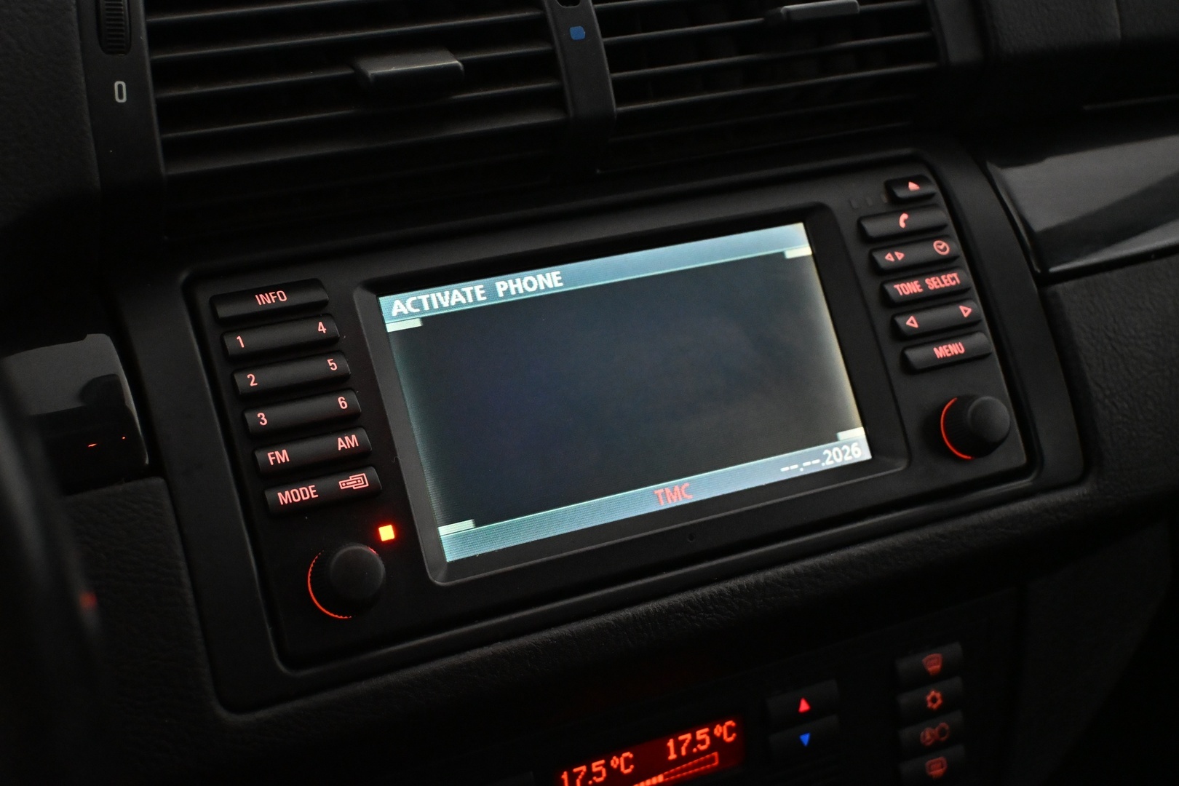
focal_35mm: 51
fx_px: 1670
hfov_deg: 38.9
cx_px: 590
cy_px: 393
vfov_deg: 26.5
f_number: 5
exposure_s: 1/60
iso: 6400
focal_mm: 34
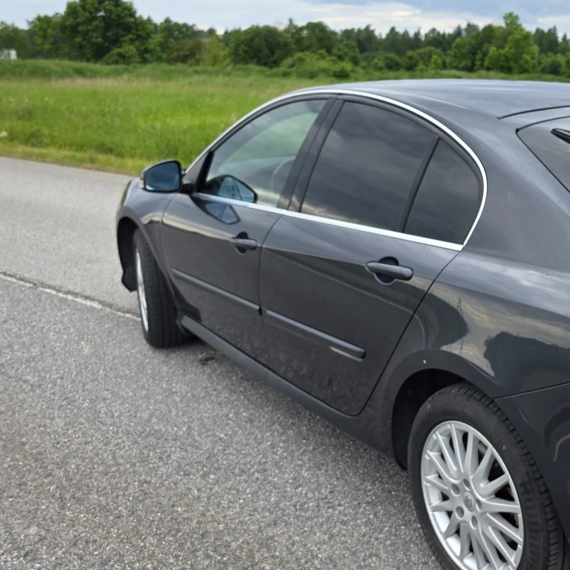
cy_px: 304
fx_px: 764
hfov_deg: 38.0
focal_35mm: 41
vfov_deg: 40.9
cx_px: 519
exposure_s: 1/1272
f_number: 1.7
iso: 80
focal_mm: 6.3
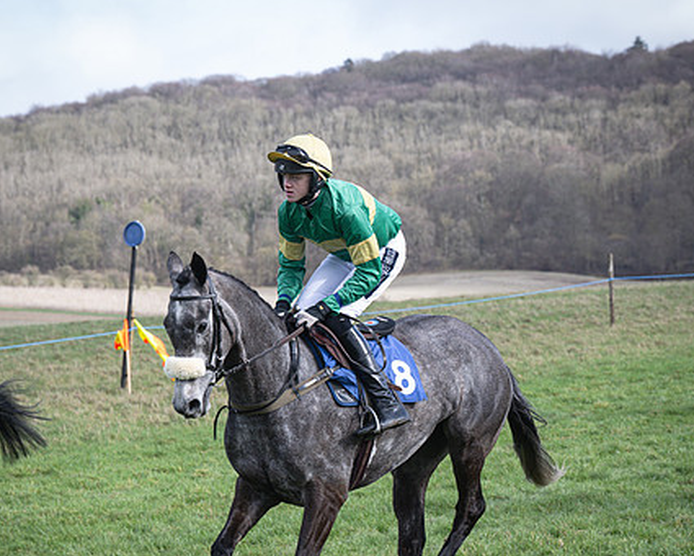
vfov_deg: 11.0
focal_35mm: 140
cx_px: 332
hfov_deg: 13.8
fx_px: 2876
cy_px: 314
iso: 400
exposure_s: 1/800
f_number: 5
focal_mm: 79
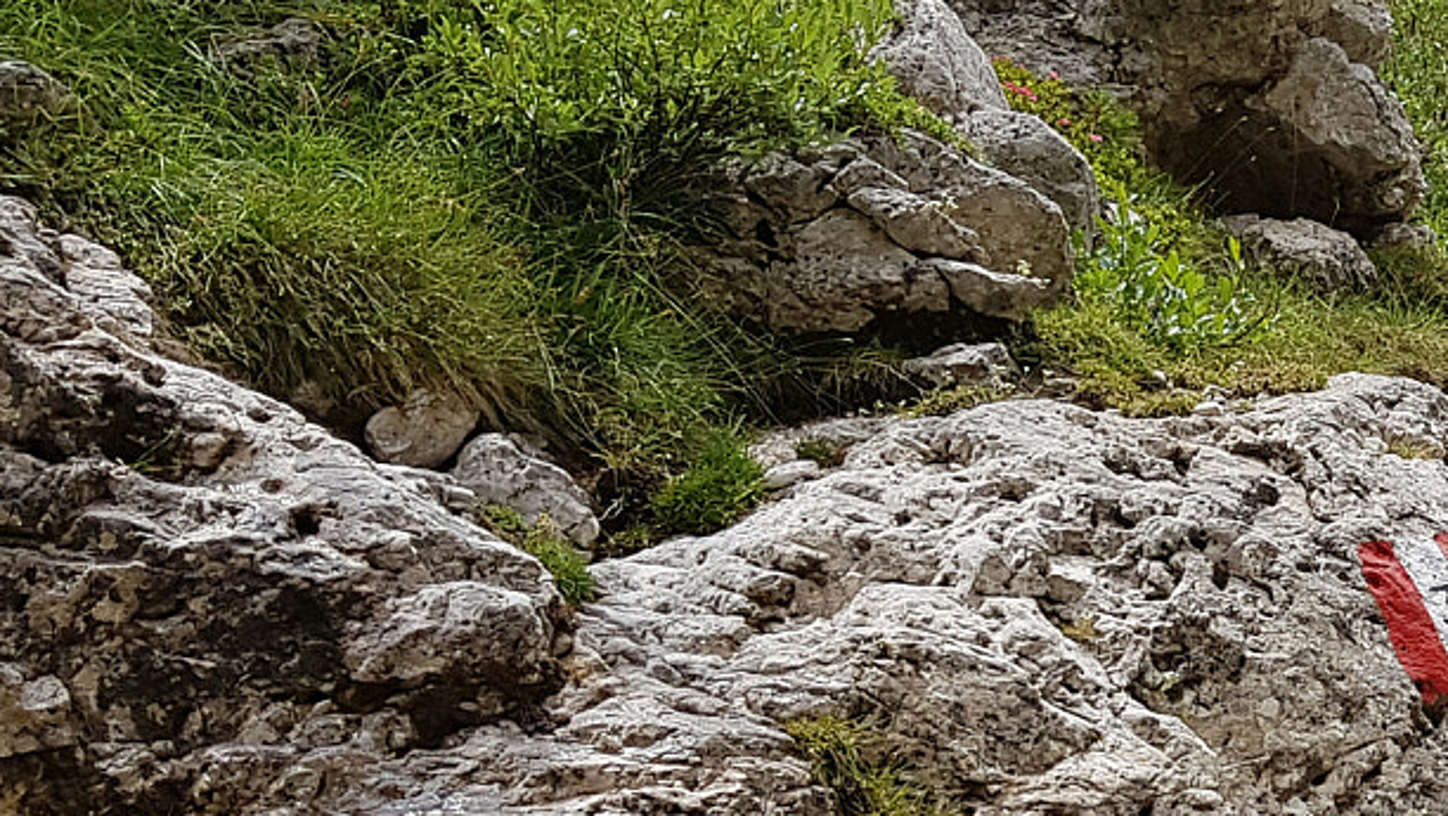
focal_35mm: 74
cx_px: 1775
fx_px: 2843
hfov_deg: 25.4
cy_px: 809
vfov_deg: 16.0
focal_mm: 4.2
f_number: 1.7
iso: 40
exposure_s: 1/2008
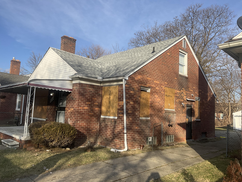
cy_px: 91
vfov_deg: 48.2
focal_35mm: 29
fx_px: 203
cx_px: 121
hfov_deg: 61.7
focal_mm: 3
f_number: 1.8
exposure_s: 1/1144
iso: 25
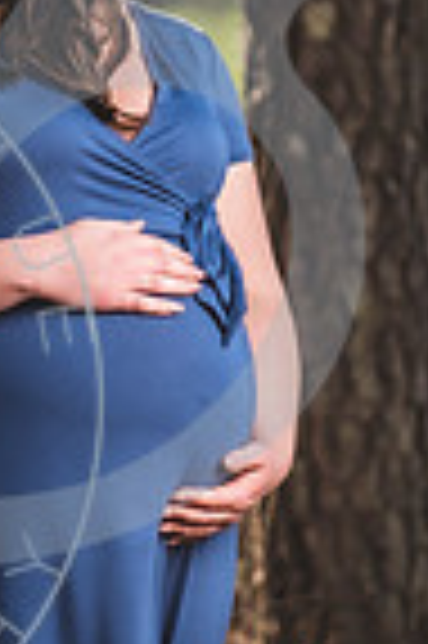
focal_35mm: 473
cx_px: -113
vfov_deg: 4.4
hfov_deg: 2.9
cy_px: 59
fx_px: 8455
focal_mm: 150
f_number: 2.8
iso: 100
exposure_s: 1/640
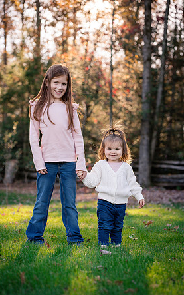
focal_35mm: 88
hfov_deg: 14.9
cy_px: 146
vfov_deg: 23.5
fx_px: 706
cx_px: 86
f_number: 4
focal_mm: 85
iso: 320
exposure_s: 1/500
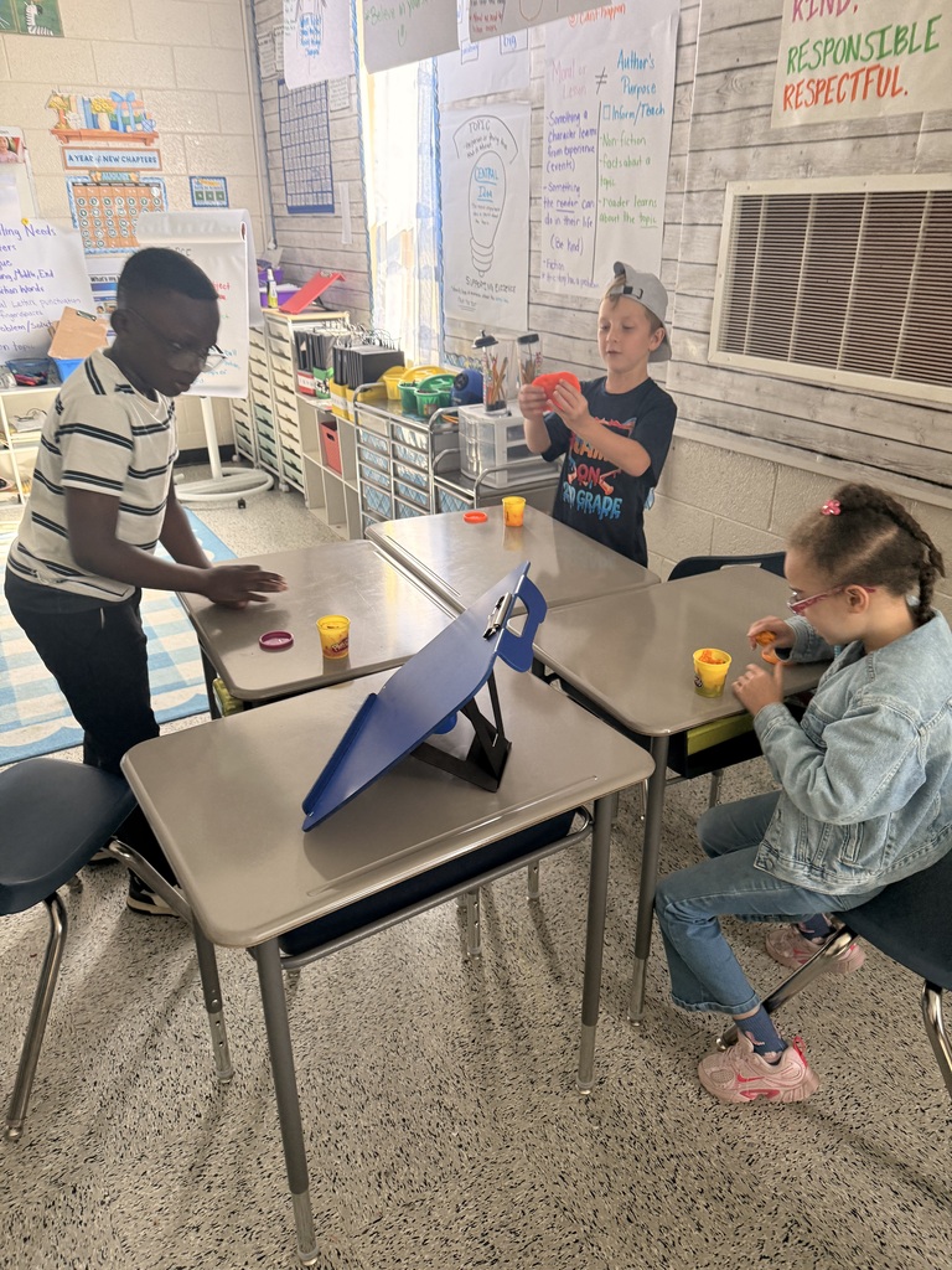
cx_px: 476
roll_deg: +0.6
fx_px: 880
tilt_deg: -26.6
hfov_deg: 56.8
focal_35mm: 24
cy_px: 635
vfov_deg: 71.6
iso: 200
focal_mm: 6.76
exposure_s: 1/60
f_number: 1.78
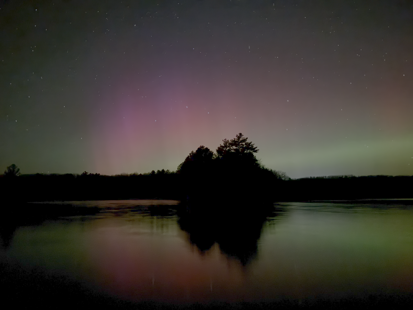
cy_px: 155
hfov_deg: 71.6
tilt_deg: +7.9
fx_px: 286
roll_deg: +1.2
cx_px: 206
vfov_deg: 56.8
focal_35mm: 24
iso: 12500
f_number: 1.78
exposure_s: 1
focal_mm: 6.76
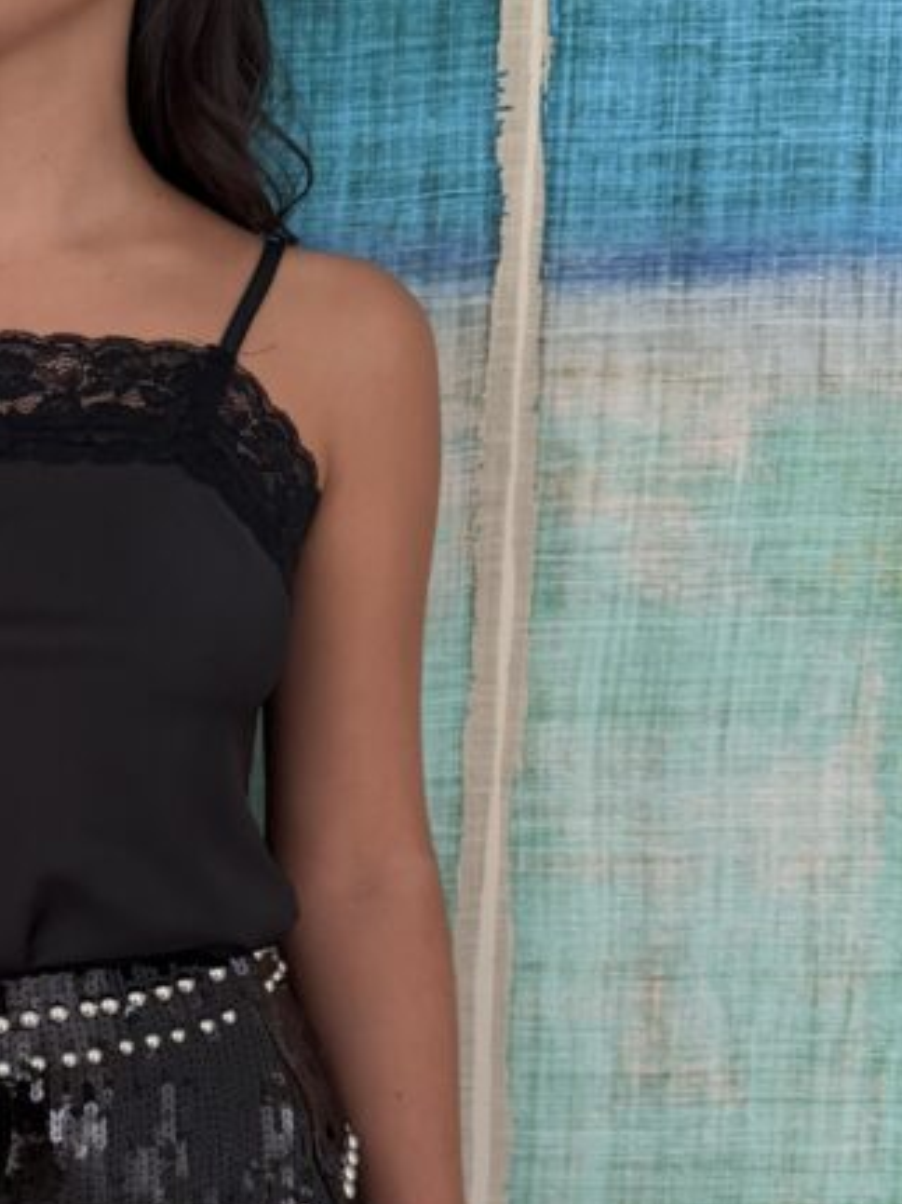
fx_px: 1981
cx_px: -53
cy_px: 751
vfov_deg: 33.6
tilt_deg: -5.2
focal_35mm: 57
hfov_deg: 24.2
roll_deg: -1.7
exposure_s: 1/60
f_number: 1.78
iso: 400
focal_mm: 6.76
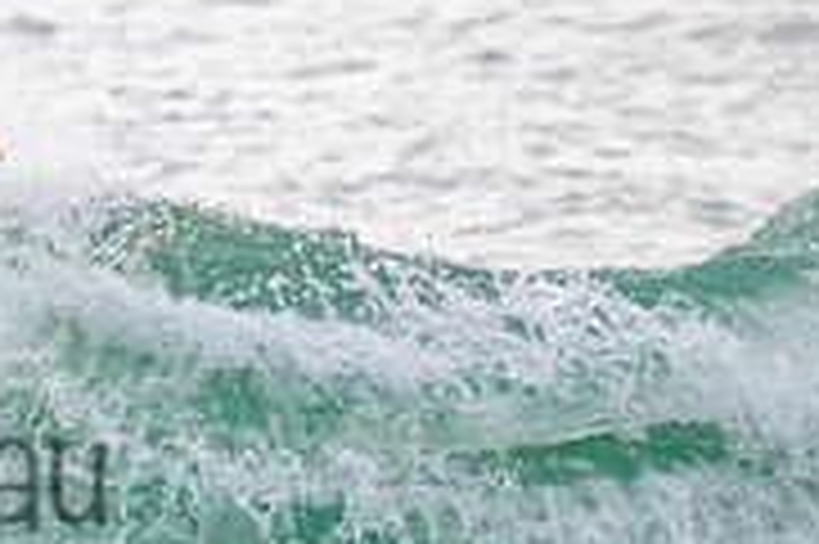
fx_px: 58027
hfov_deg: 0.8
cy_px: 420
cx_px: -369
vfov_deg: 0.5
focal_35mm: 2553
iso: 4500
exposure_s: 1/2000
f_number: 11
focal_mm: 800
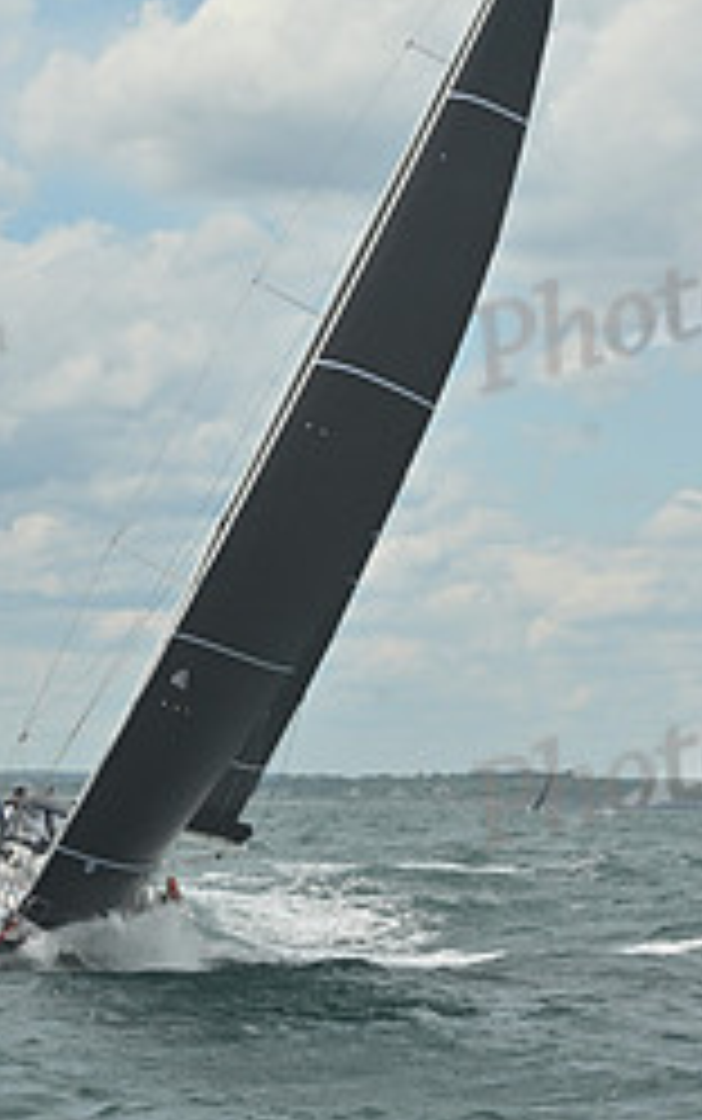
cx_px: 241
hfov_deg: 7.9
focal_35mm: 166
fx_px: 5073
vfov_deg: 12.5
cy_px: 108
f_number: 11
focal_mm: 70
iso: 320
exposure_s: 1/1250
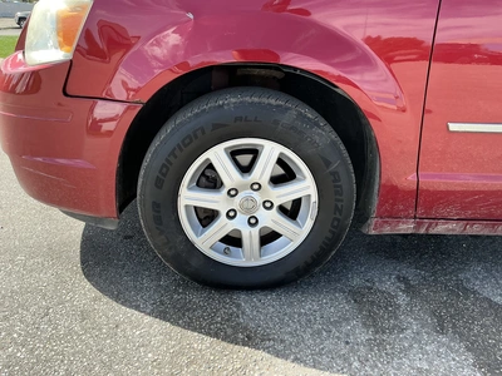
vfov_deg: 49.7
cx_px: 251
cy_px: 188
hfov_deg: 63.4
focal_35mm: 28
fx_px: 406
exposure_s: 1/406
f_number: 1.8
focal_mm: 3
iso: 25
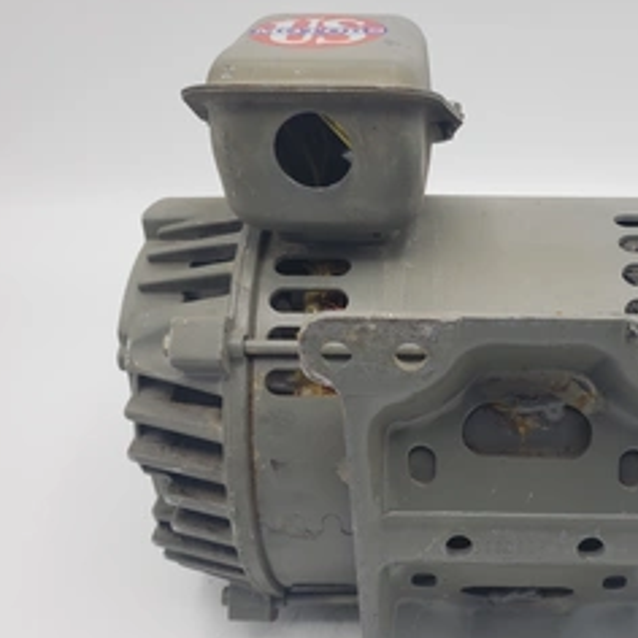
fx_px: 813
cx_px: 487
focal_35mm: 39
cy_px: 387
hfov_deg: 41.4
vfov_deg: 42.6
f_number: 1.5
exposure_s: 1/157
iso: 50
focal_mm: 4.3
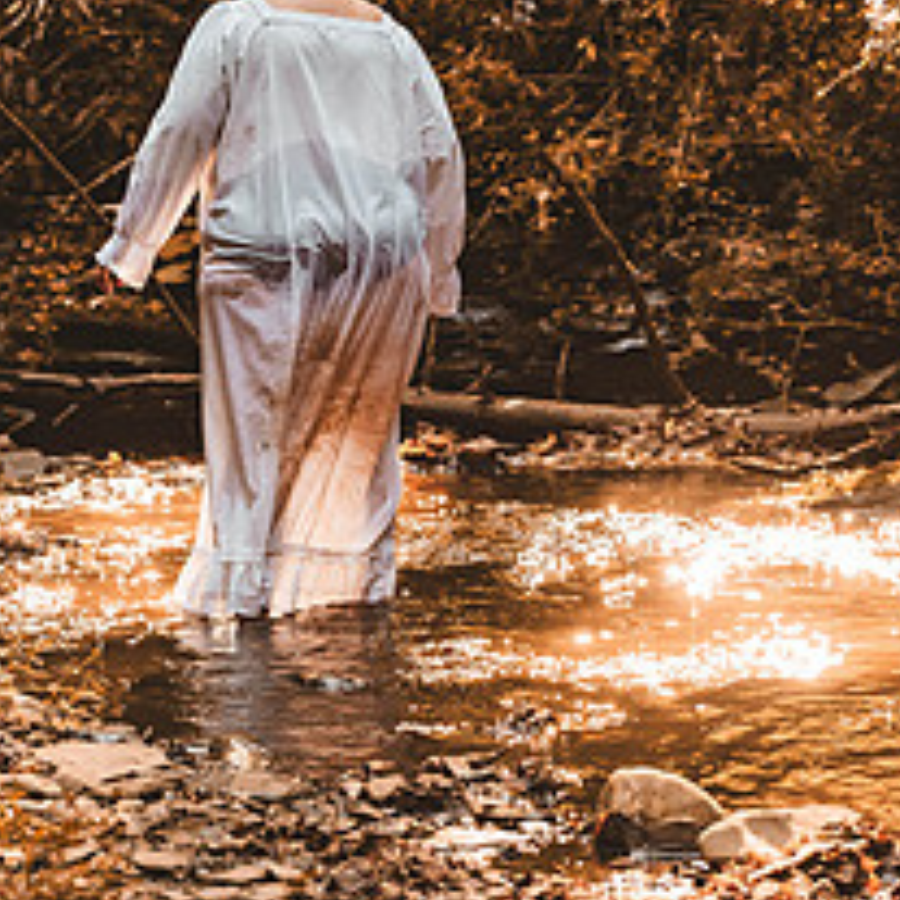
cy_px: 272
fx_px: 6648
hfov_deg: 7.7
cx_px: 309
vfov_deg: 7.7
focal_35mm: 226
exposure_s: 1/400
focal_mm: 95
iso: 1000
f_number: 2.8
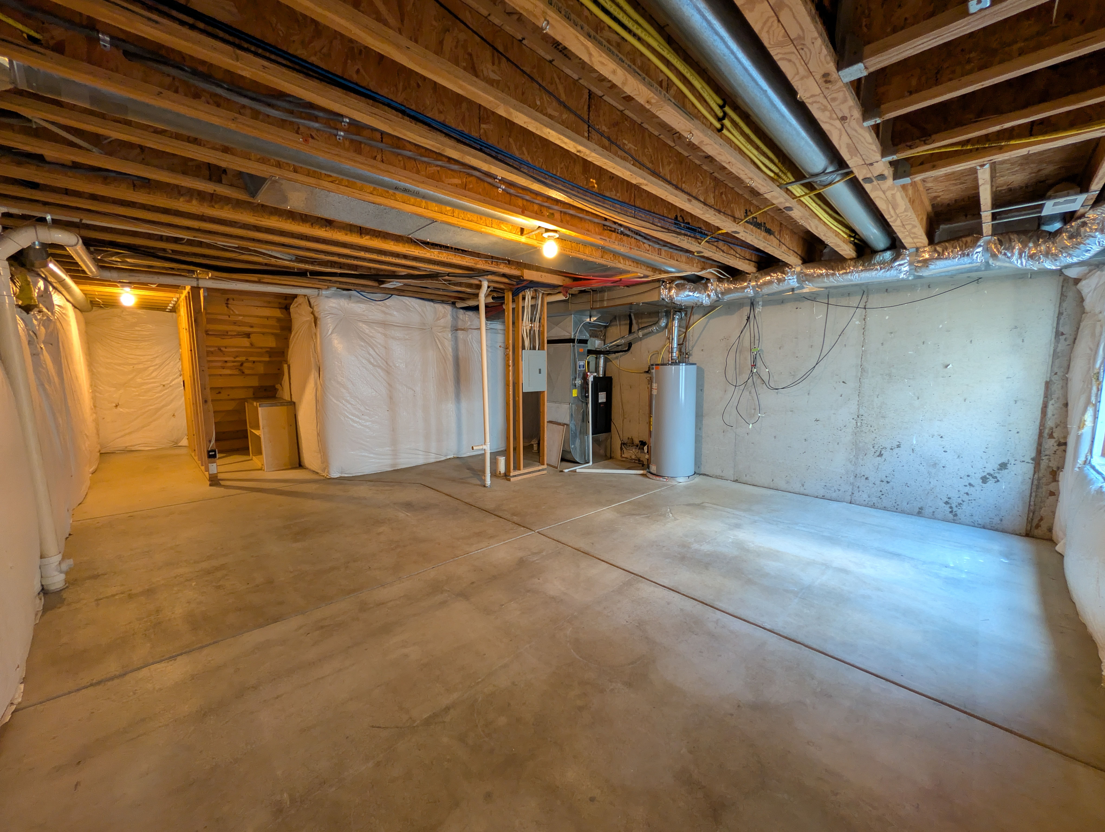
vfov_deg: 94.6
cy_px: 416
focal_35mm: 12
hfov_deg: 110.5
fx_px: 384
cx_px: 552
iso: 172
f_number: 1.7
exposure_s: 1/30
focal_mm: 2.02
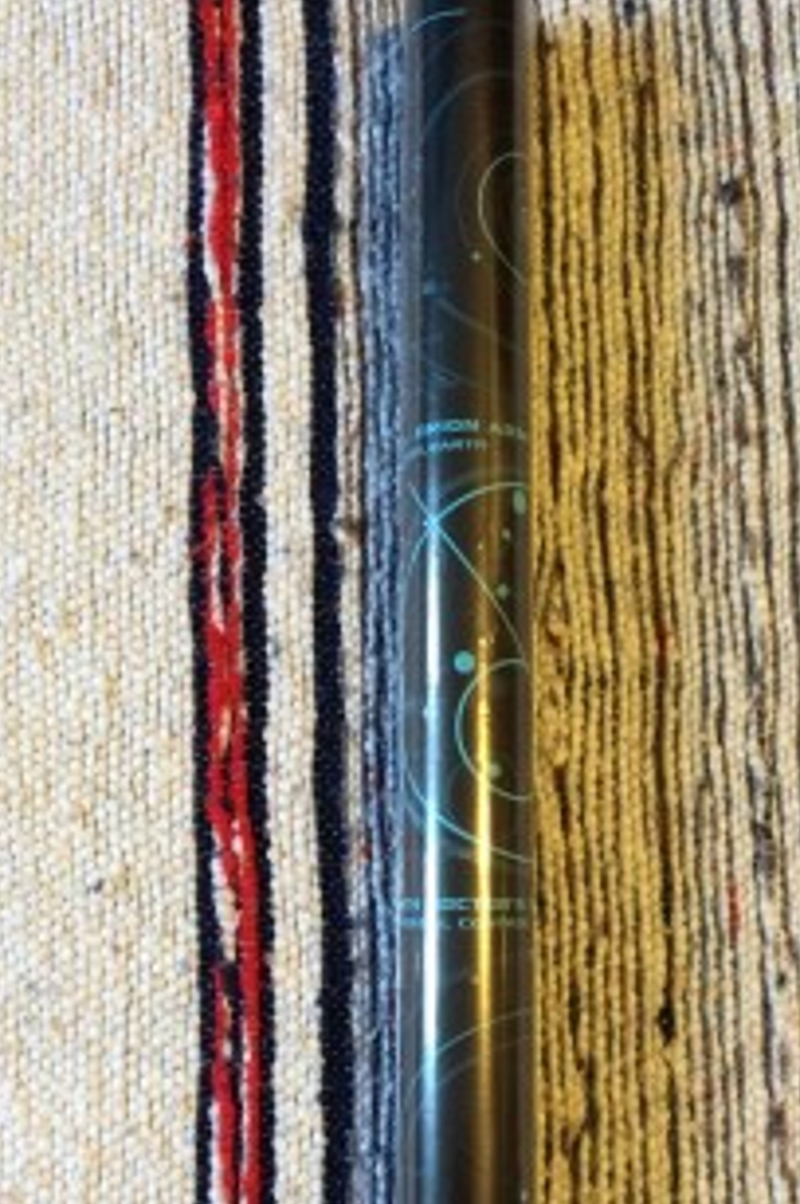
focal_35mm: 42
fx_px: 1403
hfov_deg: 31.7
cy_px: 759
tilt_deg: -81.9
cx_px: 490
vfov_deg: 46.0
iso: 320
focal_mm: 4.15
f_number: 2.2
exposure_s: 1/33
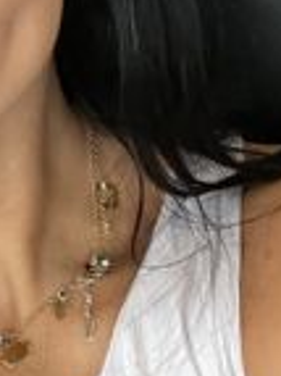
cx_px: -102
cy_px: 145
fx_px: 1366
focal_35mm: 126
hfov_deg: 11.4
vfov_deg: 15.6
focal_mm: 2.71
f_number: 2.2
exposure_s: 1/33
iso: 250
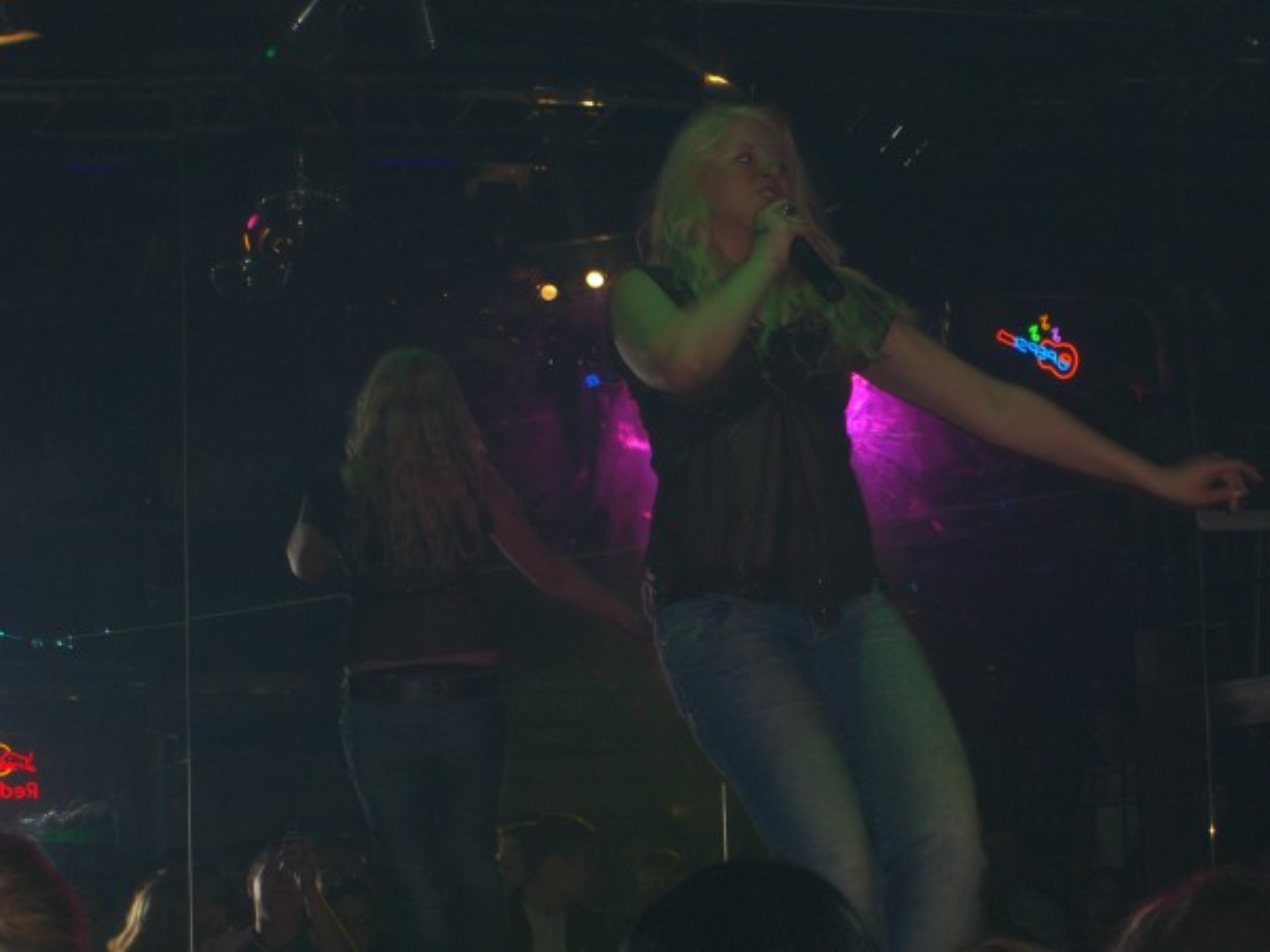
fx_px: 3485
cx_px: 635
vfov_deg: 15.6
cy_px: 476
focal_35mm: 95
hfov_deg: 20.7
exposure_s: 1/60
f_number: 4.8
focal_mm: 19.7
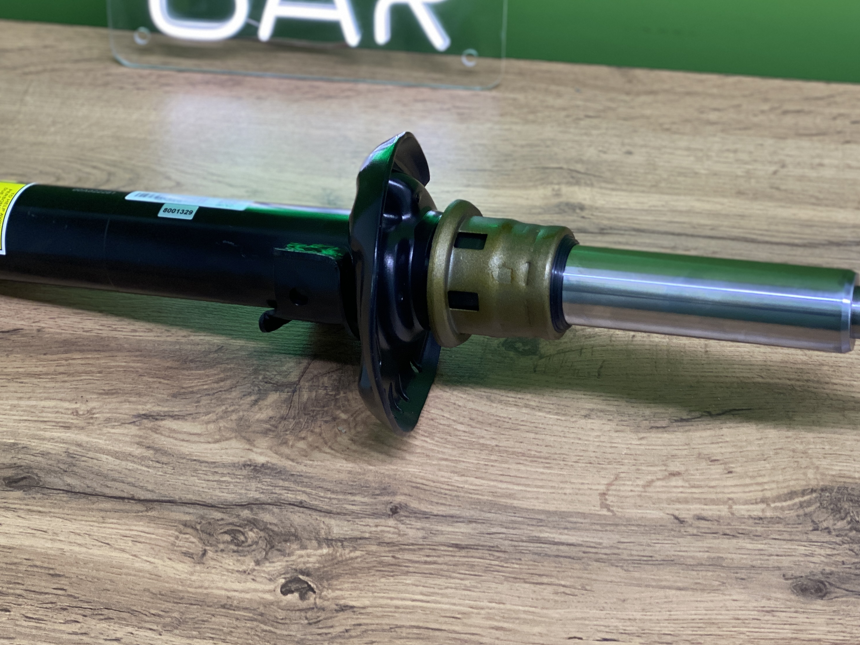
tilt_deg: -43.9
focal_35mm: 71
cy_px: 208
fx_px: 1764
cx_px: 501
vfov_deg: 20.6
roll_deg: -0.1
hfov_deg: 27.4
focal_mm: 6
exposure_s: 1/77
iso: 100
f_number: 2
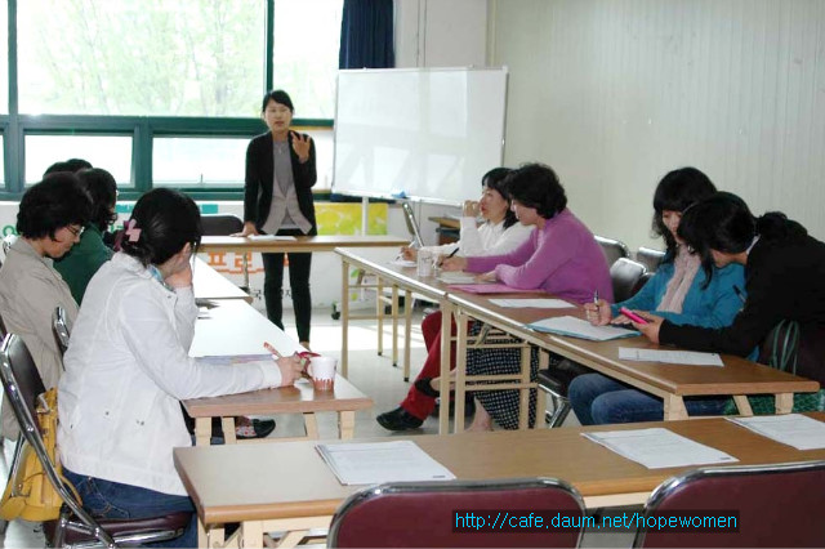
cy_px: 274
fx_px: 962
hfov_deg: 46.4
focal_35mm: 42
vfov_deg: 31.9
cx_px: 412
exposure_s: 1/320
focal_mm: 28
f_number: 2.8
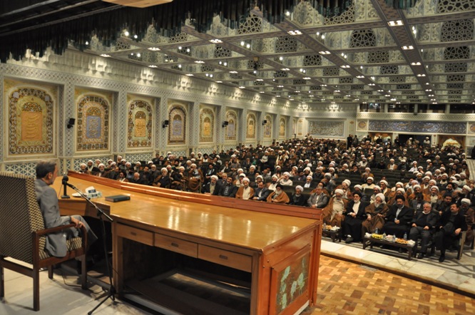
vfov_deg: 47.8
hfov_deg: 67.5
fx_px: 356
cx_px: 238
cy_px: 158
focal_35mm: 27
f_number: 4.5
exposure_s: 1/50
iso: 1250
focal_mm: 18
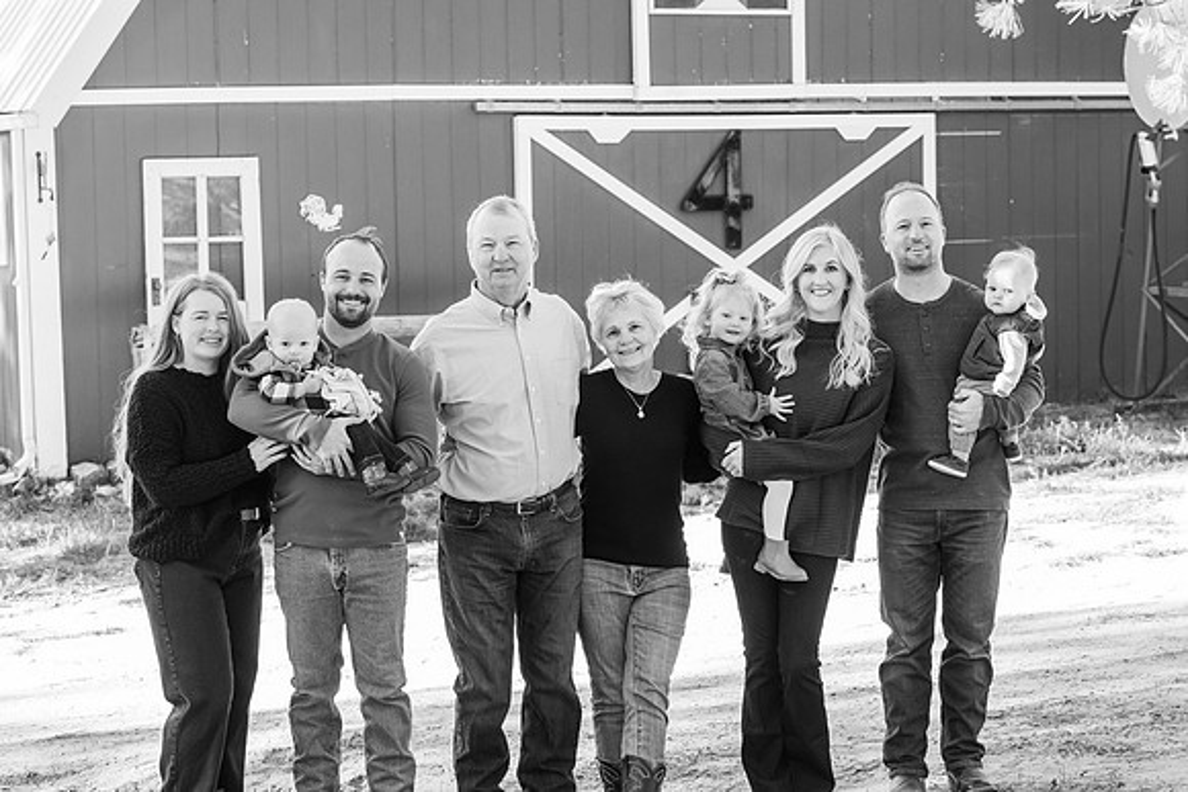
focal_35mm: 81
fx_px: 2674
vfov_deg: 16.9
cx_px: 594
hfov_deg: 25.1
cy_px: 396
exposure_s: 1/320
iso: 1600
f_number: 6.3
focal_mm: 81
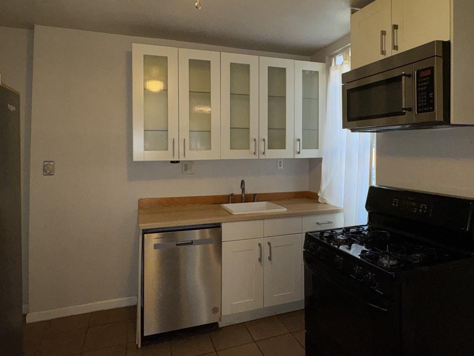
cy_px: 151
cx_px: 246
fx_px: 301
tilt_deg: -0.6
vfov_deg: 60.8
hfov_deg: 76.3
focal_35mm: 22
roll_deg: -0.5
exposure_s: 1/80
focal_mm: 2.22
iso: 80
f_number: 2.2
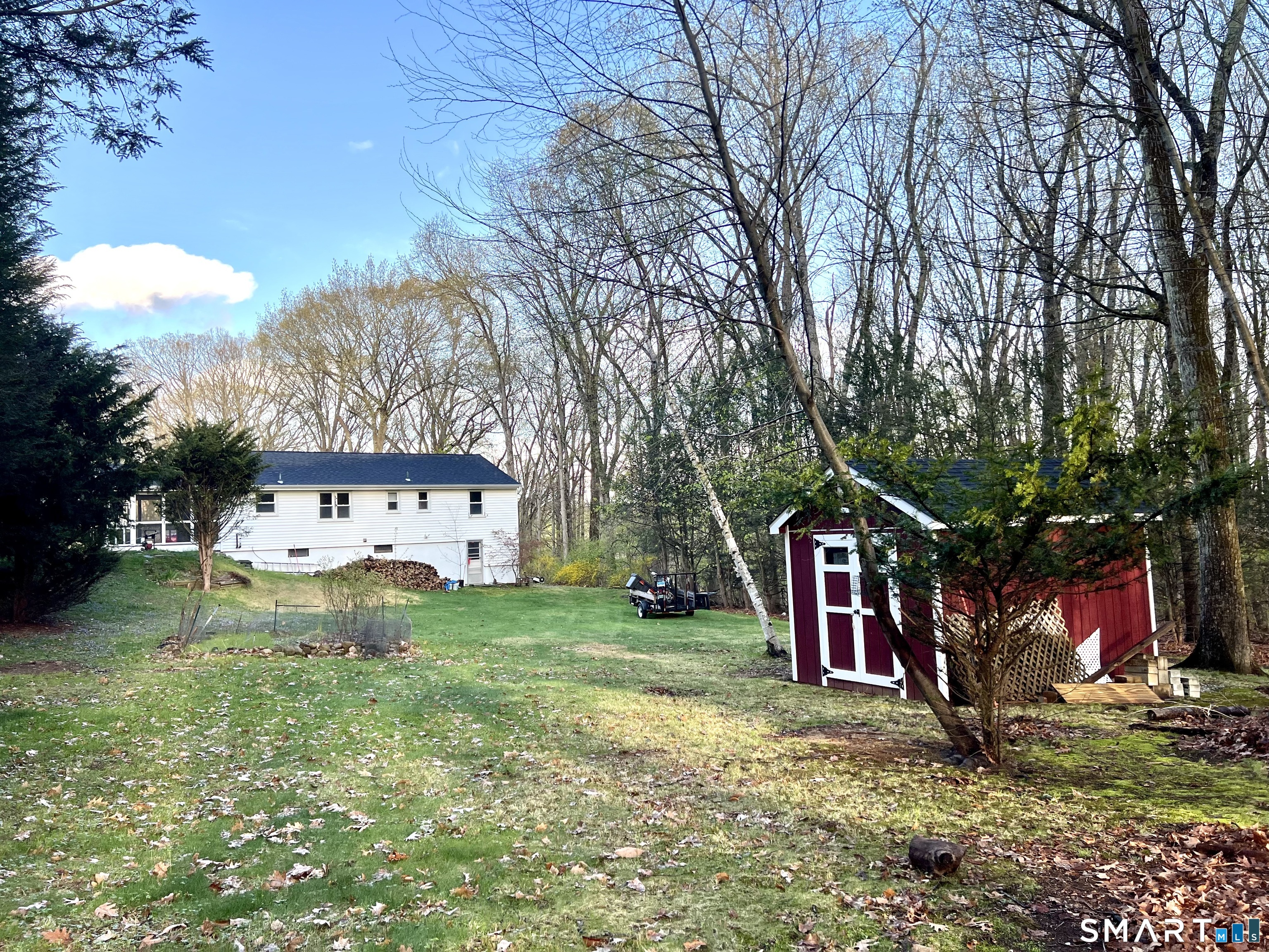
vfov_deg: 53.1
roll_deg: +3.0
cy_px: 476
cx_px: 634
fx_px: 953
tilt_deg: +4.8
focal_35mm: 26
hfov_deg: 67.3
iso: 50
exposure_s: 1/533
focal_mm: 5.7
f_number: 1.5
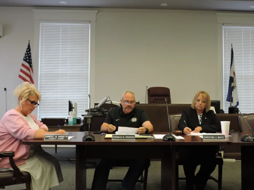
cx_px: 127
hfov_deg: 52.6
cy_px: 95
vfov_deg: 40.7
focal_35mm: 35
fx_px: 257
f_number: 3.3
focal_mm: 6.2
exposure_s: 1/50
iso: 250
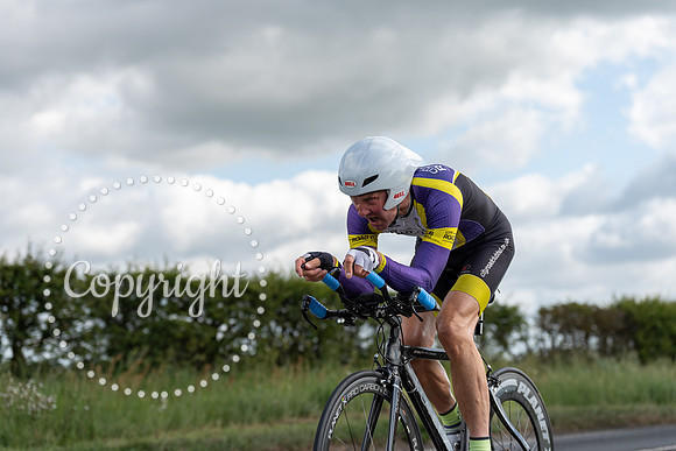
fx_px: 1465
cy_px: 226
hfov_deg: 26.0
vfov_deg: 17.5
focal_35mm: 78
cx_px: 338
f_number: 3.5
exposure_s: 1/1000
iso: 100
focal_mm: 78
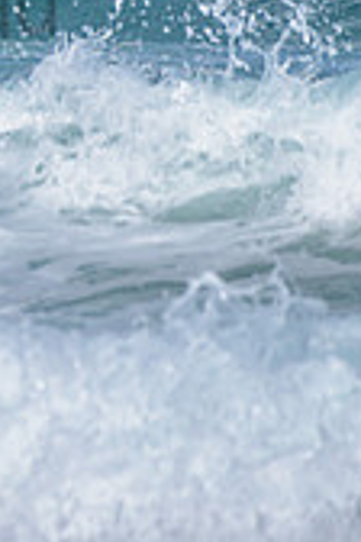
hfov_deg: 0.6
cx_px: -496
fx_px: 31901
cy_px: -166
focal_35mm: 2121
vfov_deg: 1.0
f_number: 5.6
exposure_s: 1/2000
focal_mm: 500
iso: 125
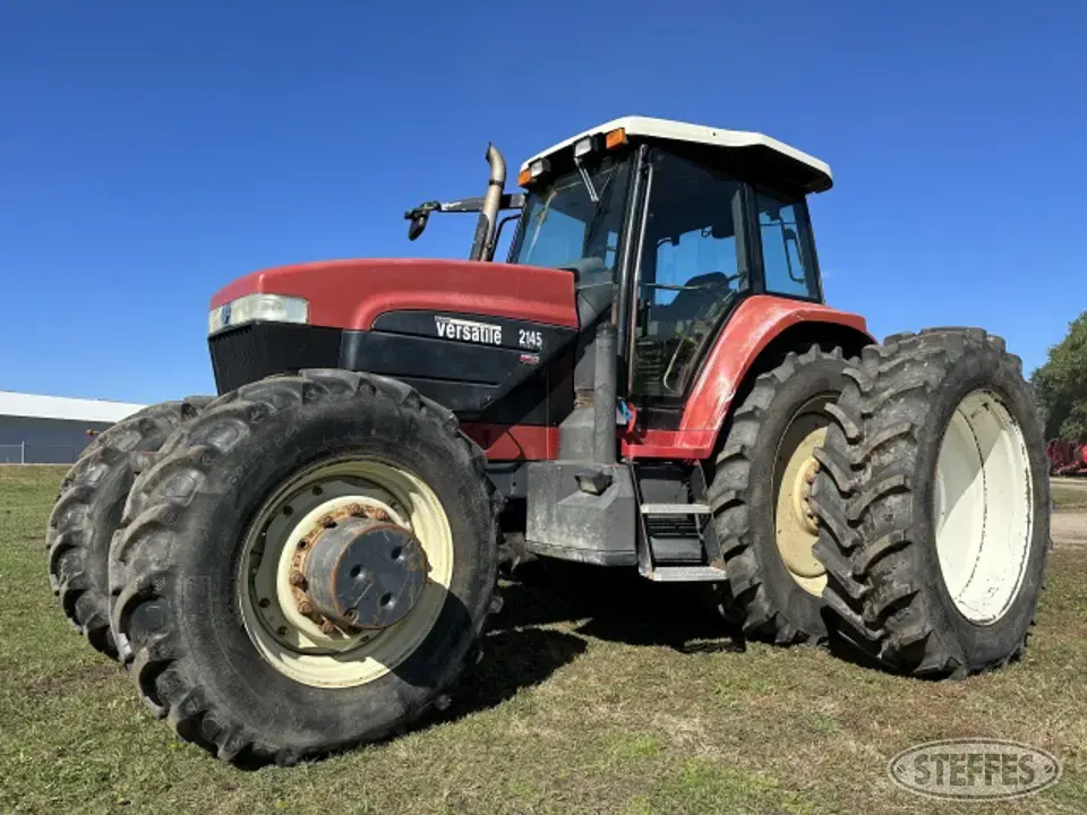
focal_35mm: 24
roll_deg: -0.2
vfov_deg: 56.8
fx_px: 754
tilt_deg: +3.7
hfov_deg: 71.6
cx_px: 544
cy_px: 408
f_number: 1.78
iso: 80
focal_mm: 6.86
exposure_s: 1/3472
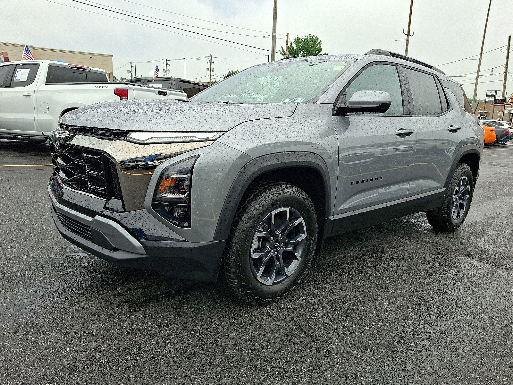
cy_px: 192
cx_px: 256
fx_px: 370
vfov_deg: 54.9
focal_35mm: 25
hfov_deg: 69.4
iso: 25
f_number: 1.8
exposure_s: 1/333
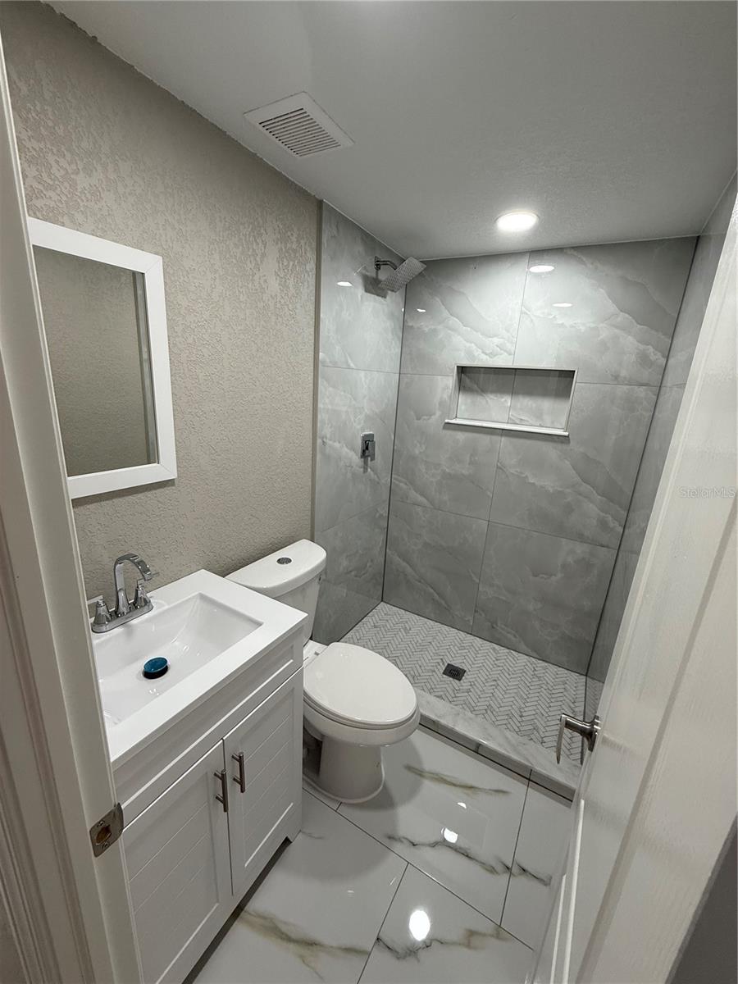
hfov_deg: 85.7
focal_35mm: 14
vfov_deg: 102.1
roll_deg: -3.8
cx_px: 369
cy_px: 492
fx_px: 398
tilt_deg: -15.9
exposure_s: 1/99
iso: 125
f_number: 2.2
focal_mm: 2.22
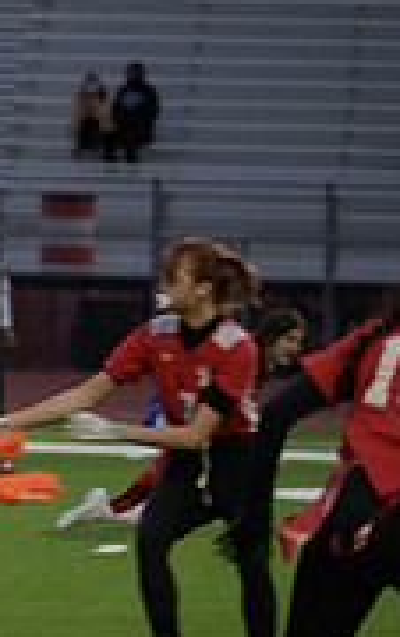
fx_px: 6955
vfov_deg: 5.2
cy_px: 437
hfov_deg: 3.3
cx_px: -545
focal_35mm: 400
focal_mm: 122
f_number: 2.8
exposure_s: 1/200
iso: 320
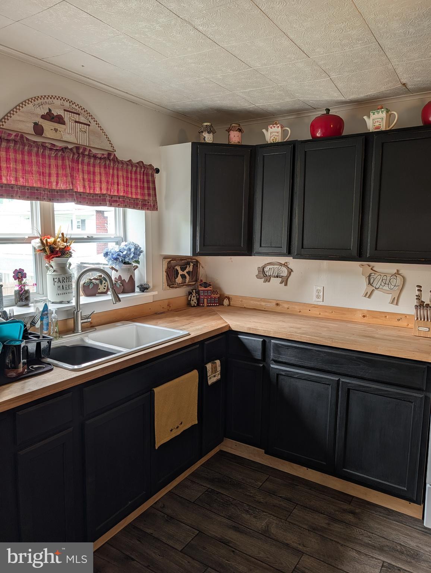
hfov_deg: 56.9
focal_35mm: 24
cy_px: 286
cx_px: 216
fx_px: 398
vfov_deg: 71.5
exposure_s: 1/42.6
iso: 17
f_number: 1.68
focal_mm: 6.9
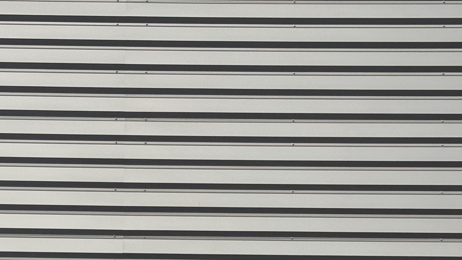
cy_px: 353
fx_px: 1409
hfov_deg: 18.6
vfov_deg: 10.3
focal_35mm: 115
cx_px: 197
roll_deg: -0.8
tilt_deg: +2.3
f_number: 1.78
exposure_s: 1/7874
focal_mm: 6.76
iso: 64
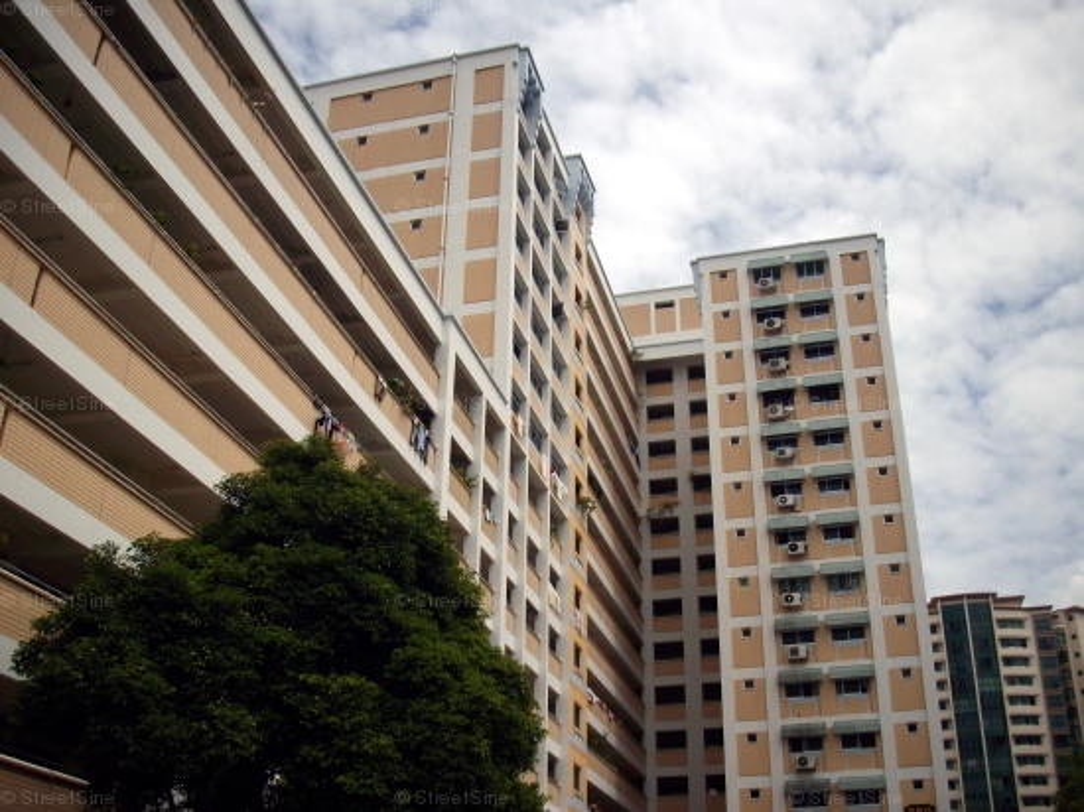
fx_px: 1158
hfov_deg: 50.2
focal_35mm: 37
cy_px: 406
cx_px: 542
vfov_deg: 38.6
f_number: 5.6
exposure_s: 1/1000
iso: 80
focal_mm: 6.2
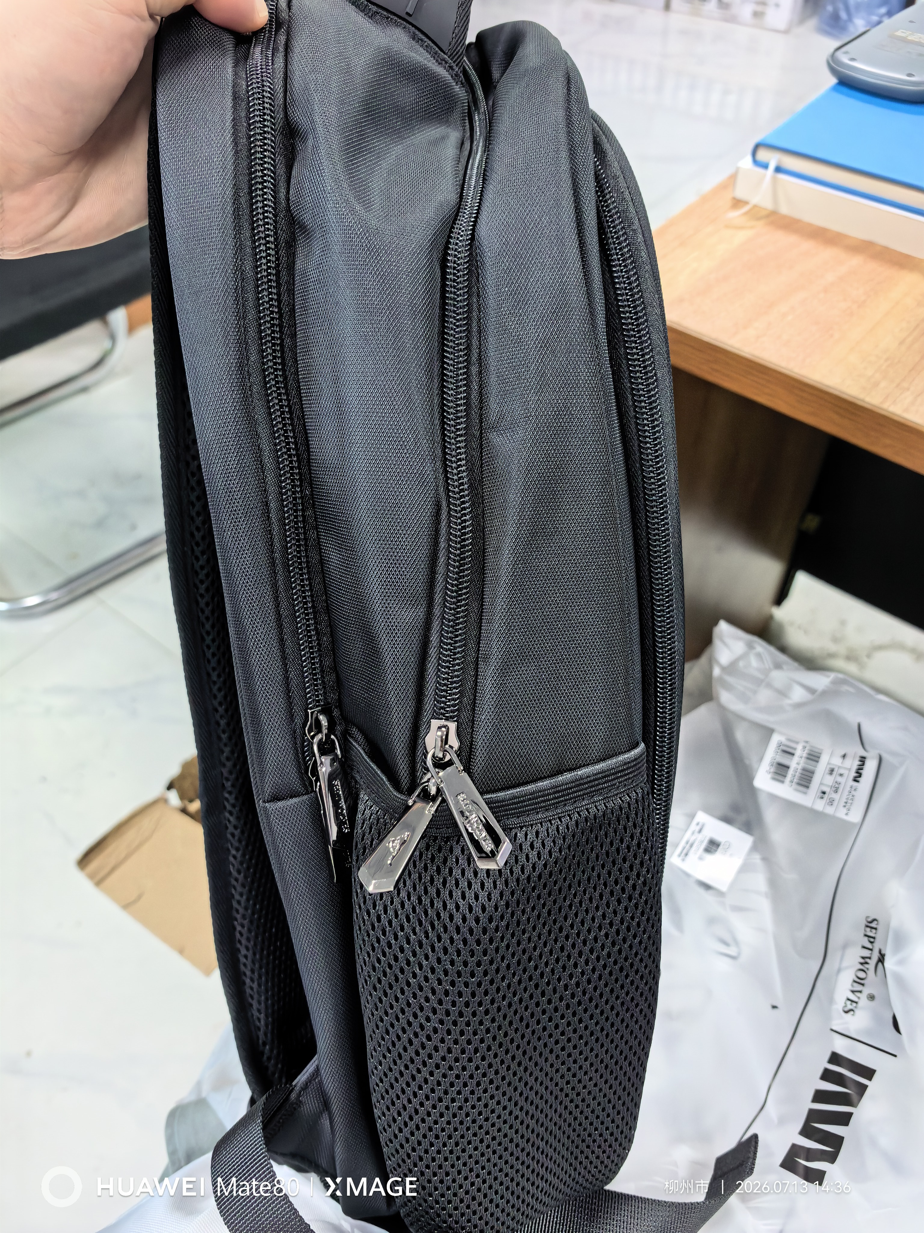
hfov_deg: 56.8
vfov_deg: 71.6
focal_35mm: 24
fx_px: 854
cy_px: 616
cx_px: 462
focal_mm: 5.75
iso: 50
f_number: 2
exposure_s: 1/366
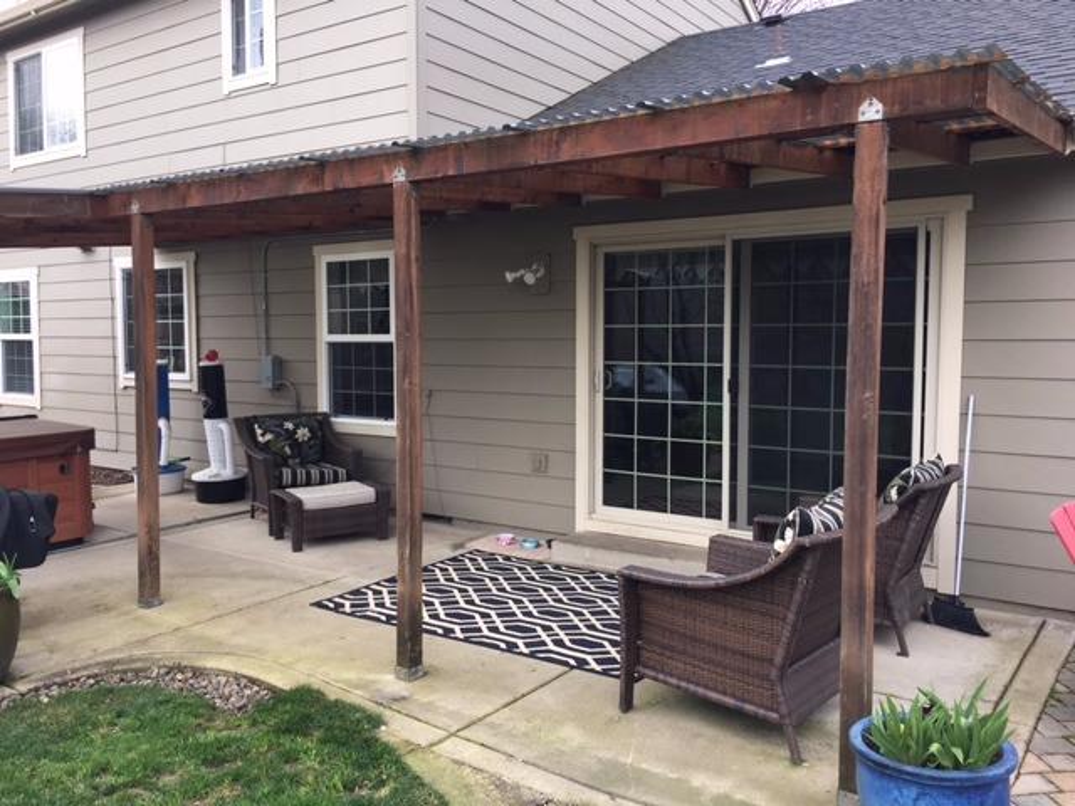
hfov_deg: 61.7
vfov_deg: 48.2
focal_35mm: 29
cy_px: 403
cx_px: 538
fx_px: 901
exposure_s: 1/161
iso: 25
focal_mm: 4.15
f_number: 2.2
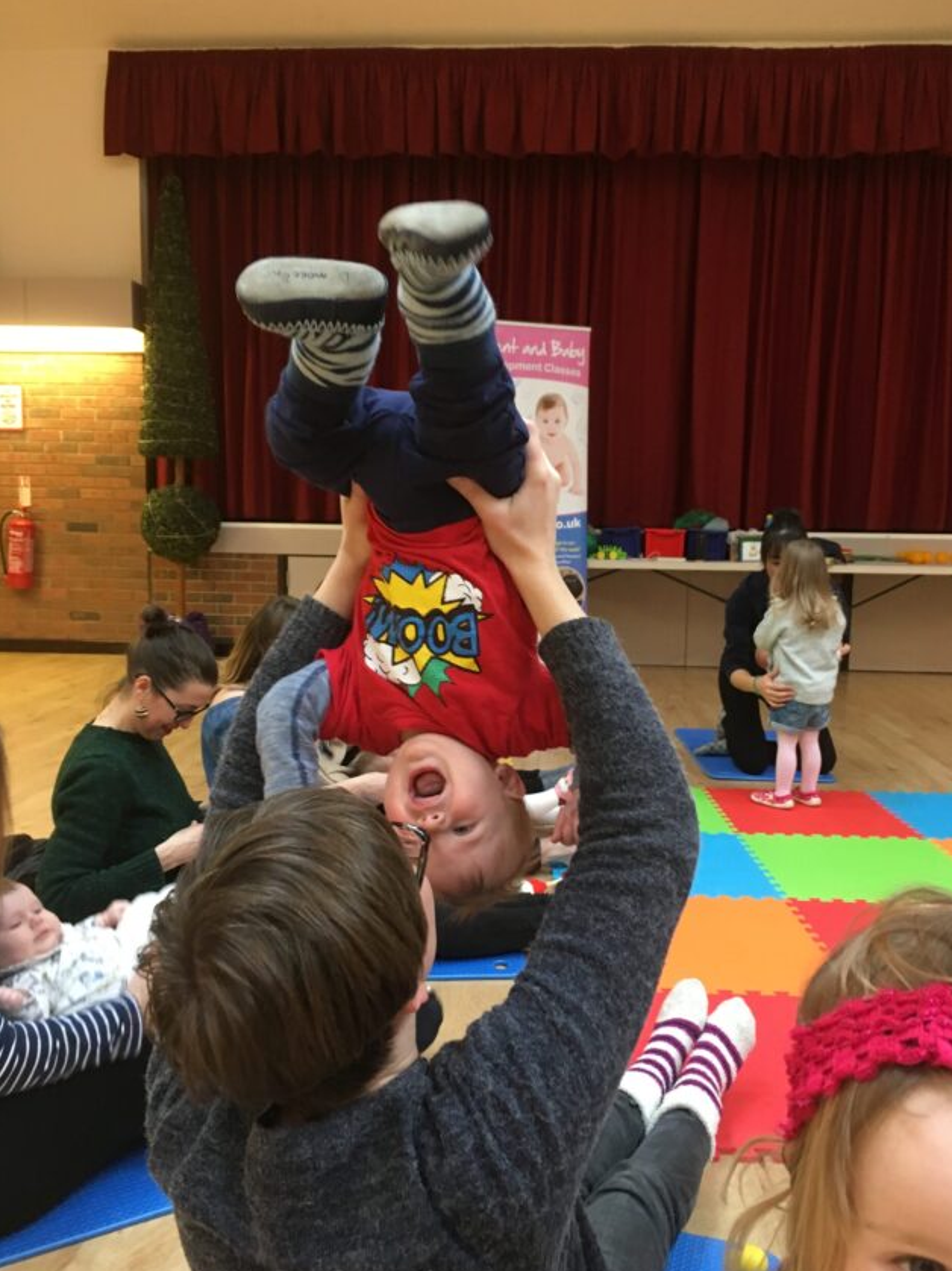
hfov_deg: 46.8
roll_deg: -1.2
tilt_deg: -8.4
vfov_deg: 60.0
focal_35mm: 30
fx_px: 1101
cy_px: 651
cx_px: 490
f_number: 2.2
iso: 160
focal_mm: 4.15
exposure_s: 1/33
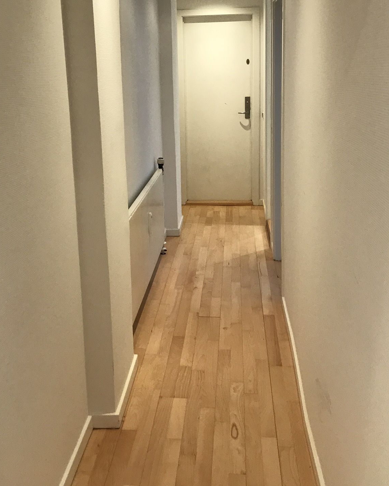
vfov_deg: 46.2
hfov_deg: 38.2
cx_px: 170
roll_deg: +1.8
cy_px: 168
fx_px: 561
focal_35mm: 39
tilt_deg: -5.0
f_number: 1.8
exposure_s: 1/33
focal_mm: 3.99
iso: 25
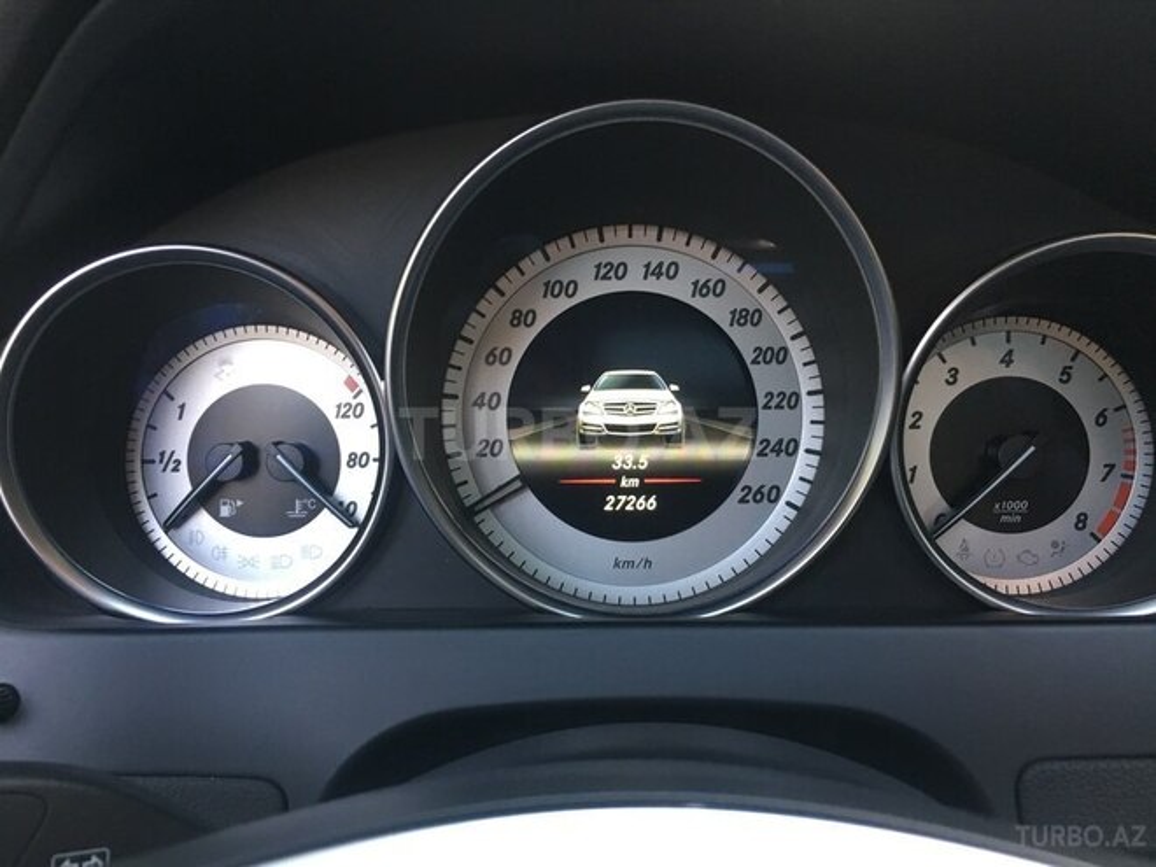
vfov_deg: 48.2
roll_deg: +0.8
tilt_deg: -13.6
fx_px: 968
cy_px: 434
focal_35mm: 29
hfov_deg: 61.7
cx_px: 578
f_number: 2.2
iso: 64
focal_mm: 4.15
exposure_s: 1/17
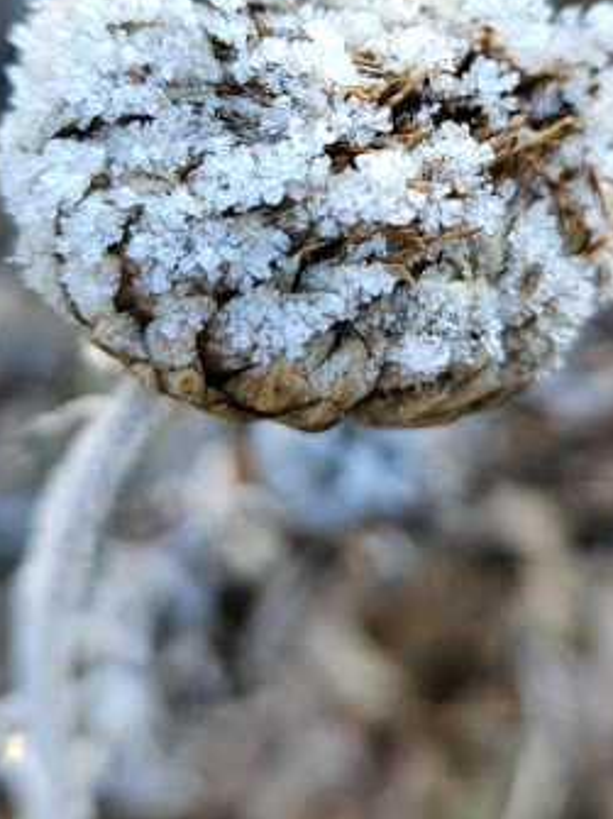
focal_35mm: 55
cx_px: 354
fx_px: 1299
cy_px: 196
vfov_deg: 34.2
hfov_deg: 26.5
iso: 125
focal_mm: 5.4
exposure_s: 1/180
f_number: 1.8
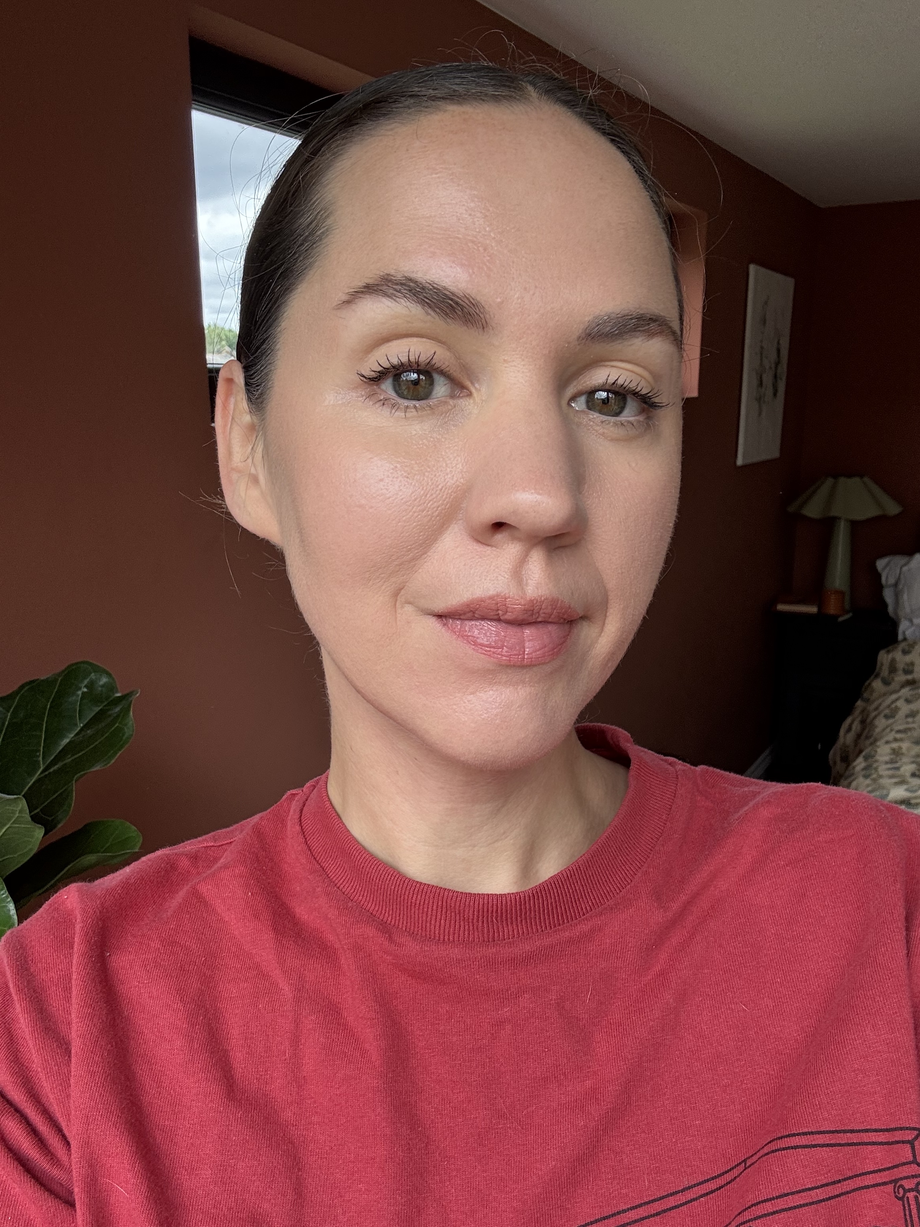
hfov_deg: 46.8
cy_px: 614
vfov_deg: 60.0
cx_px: 460
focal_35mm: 30
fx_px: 1063
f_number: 1.9
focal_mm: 2.69
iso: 32
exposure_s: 1/121
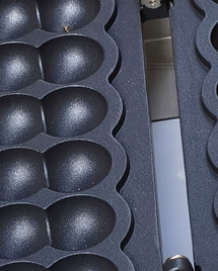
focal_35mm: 283
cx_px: 169
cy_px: 139
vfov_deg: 6.8
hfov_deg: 5.5
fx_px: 2278
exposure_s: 1/174
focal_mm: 6.67
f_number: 1.9
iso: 50
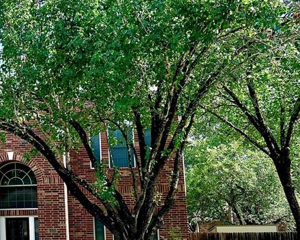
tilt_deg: +8.8
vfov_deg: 25.8
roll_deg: -0.2
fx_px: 524
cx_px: -10
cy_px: 145
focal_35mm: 59
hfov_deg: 29.5
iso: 50
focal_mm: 5.7
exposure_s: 1/1645
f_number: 1.5
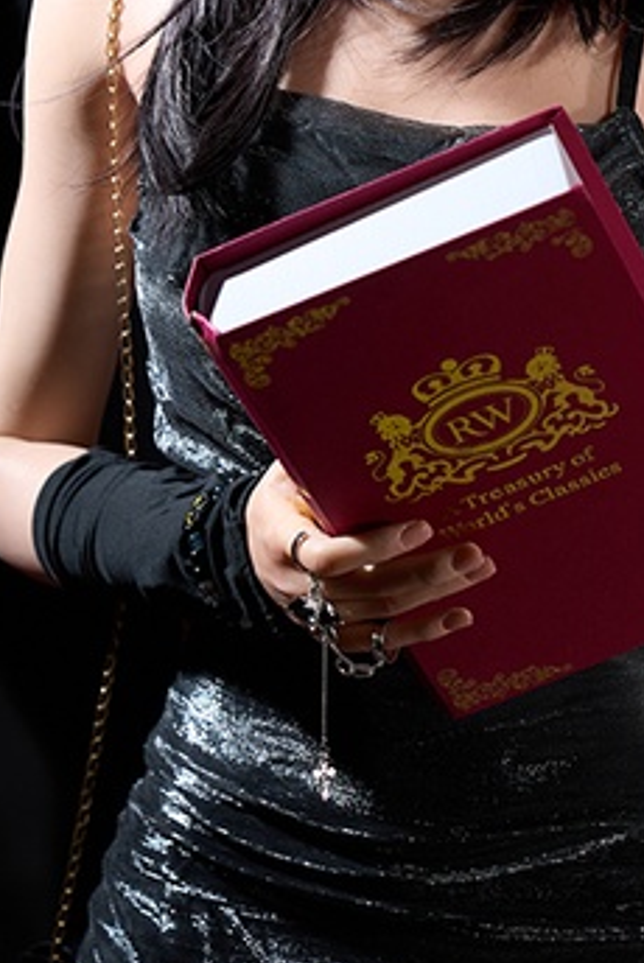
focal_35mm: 183
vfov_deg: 11.2
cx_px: 437
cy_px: 288
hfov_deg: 7.5
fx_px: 4900
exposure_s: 1/200
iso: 100
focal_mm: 70
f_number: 2.8
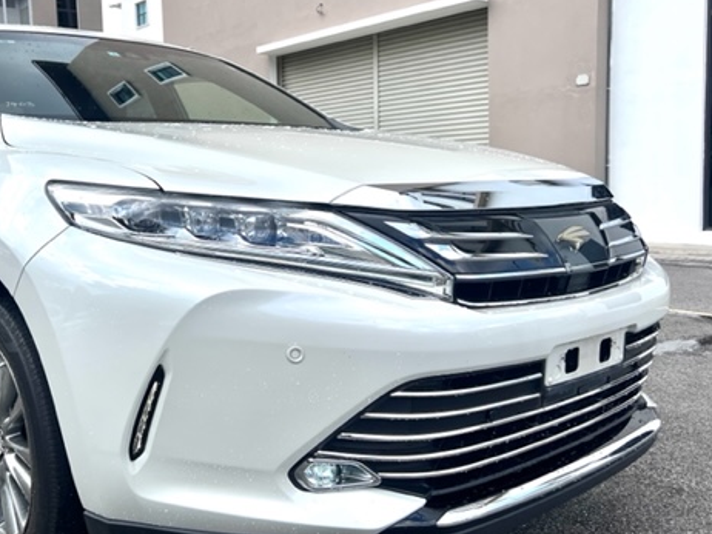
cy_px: 249
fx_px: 741
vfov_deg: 39.7
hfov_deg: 50.3
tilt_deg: -6.3
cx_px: 233
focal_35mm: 36
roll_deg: +2.6
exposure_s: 1/2457
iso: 50
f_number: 1.5
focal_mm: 5.7
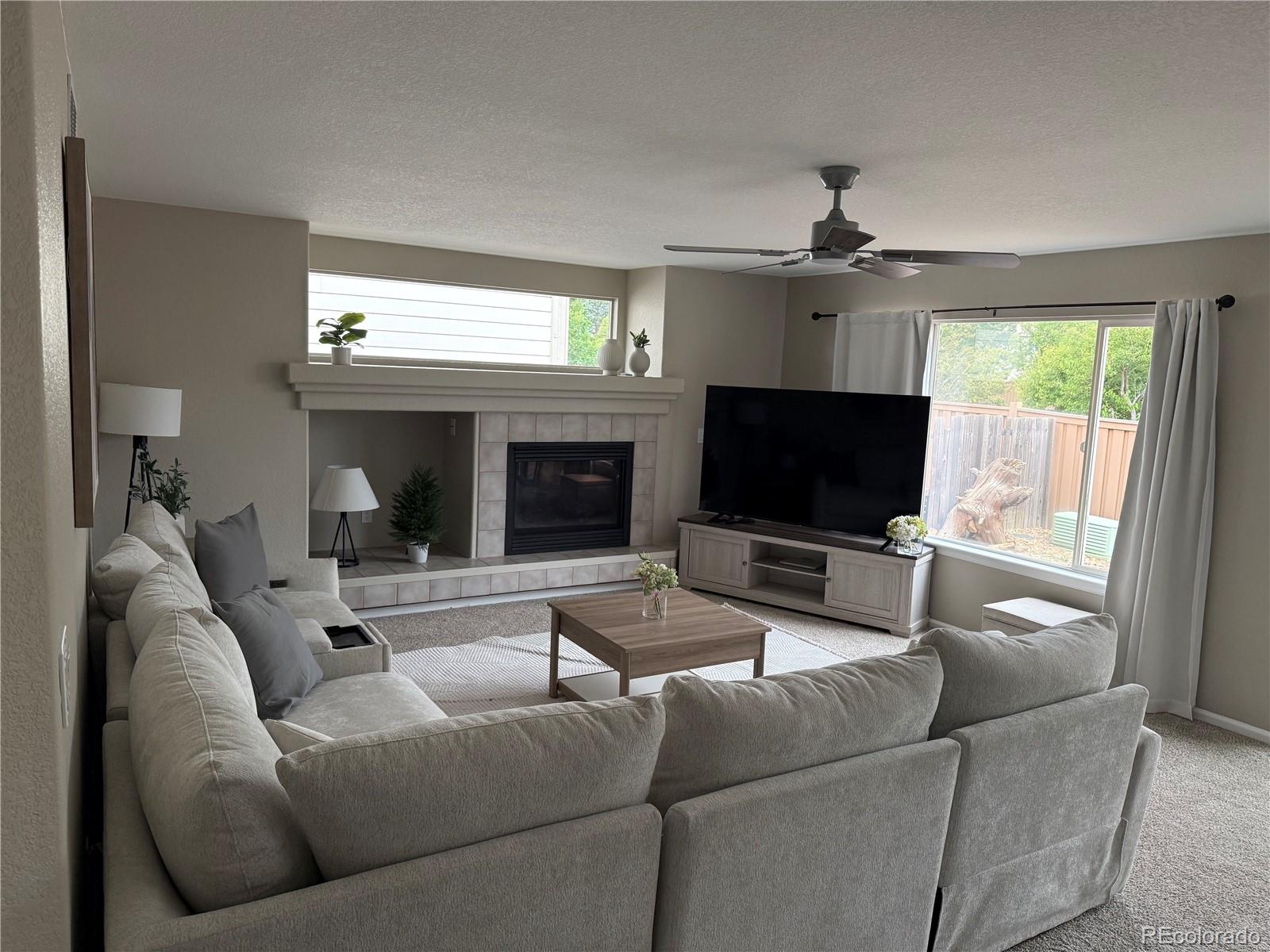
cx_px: 635
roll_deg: -2.5
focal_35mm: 24
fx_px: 881
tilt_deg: -5.8
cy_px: 476
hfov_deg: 71.6
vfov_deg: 56.8
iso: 200
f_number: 1.78
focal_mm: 6.76
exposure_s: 1/108
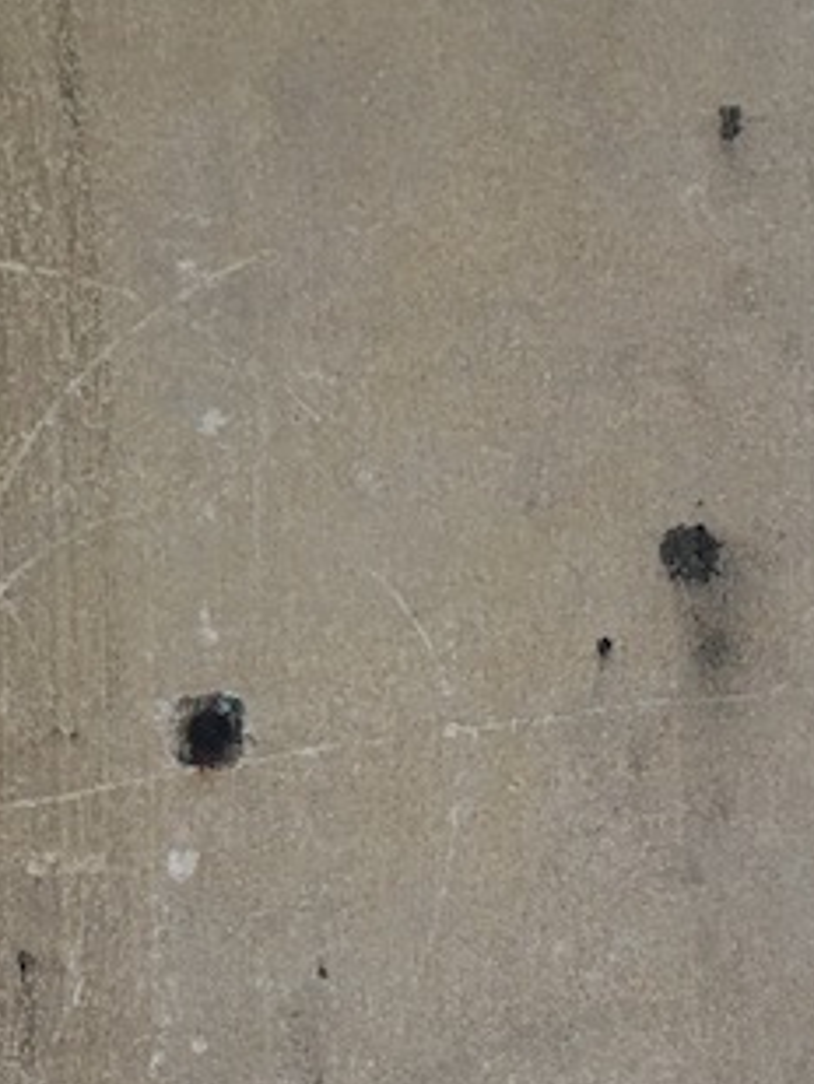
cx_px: 305
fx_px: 1880
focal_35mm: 60
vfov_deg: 32.1
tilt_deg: +1.0
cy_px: 600
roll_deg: +1.0
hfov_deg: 24.4
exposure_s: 1/33
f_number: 2.2
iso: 200
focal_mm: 4.15
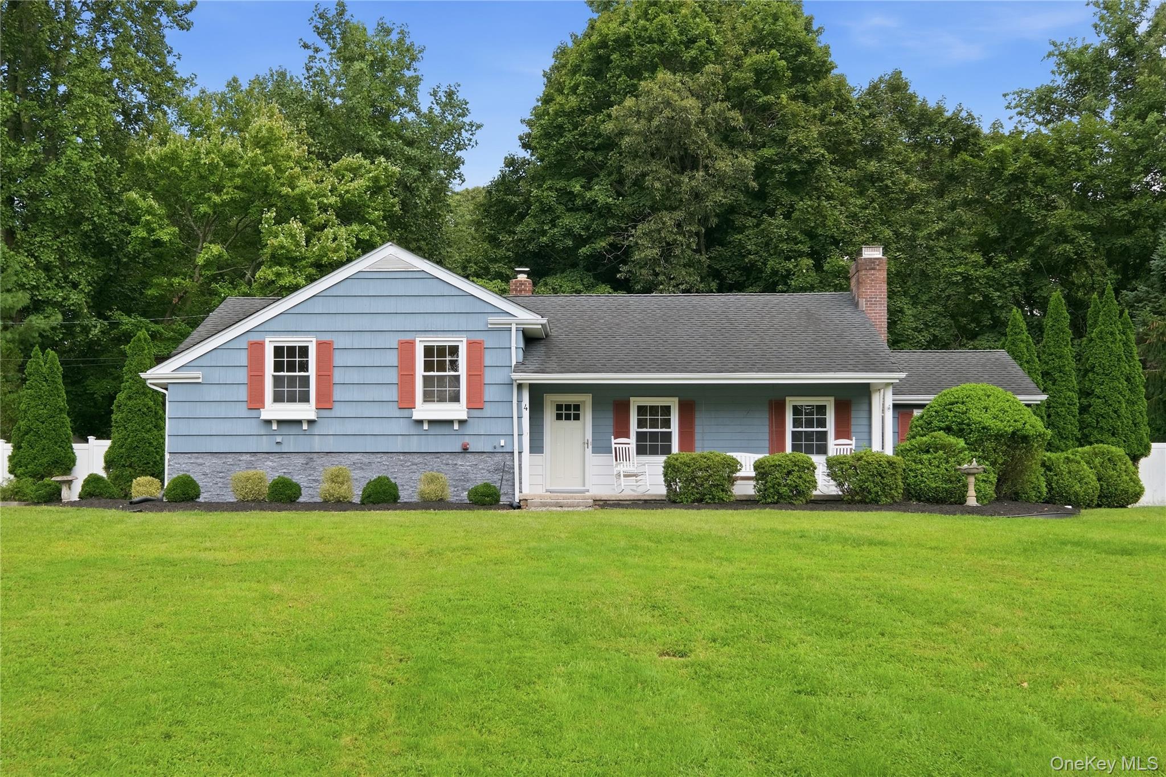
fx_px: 1166
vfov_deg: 36.9
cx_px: 583
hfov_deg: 53.1
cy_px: 388
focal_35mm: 36
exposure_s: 1/110
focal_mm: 24
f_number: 7.1
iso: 160
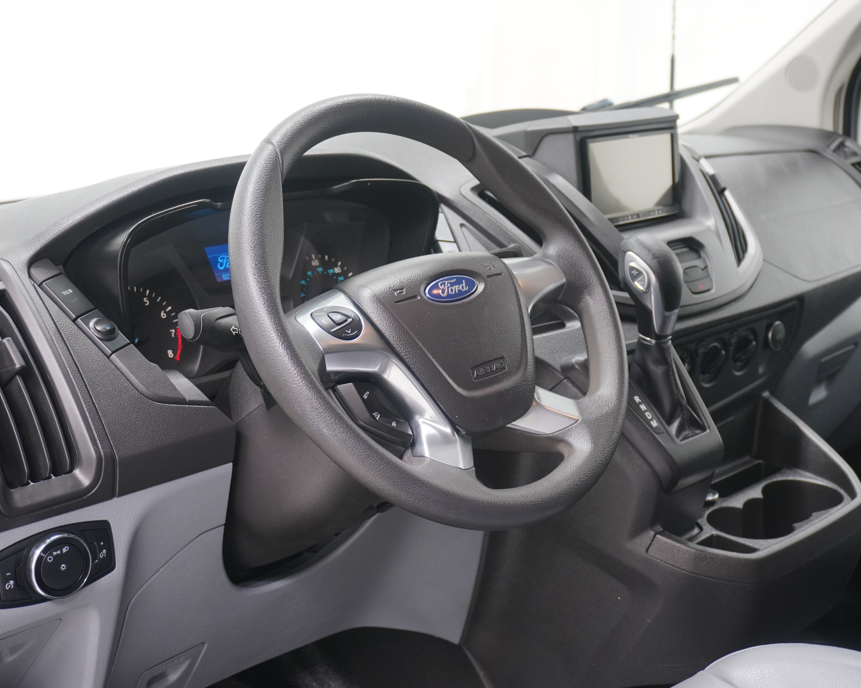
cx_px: 428
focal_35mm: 48
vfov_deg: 31.5
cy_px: 348
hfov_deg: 38.8
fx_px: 1223
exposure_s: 1/60
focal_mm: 28
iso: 800
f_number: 4.5
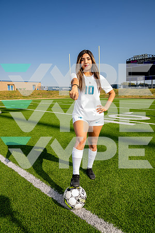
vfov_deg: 73.7
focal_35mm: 24
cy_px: 116
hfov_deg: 53.1
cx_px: 78
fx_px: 155
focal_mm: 24
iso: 50
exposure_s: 1/125
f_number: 7.1
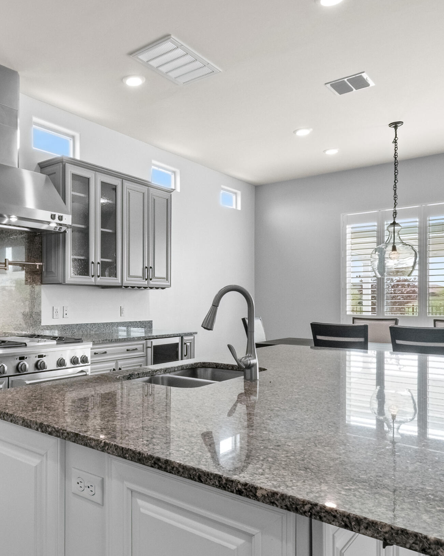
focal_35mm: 26
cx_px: 99
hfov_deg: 52.0
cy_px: 298
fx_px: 427
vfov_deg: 66.0
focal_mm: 10
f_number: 14
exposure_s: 1/10
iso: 1000
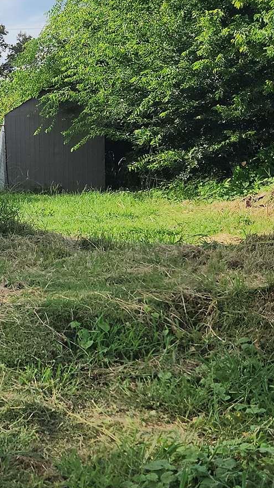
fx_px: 853
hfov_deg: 16.1
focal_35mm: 66
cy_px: 234
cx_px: -179
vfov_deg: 31.9
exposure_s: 1/1369
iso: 20
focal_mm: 5.4
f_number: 1.8
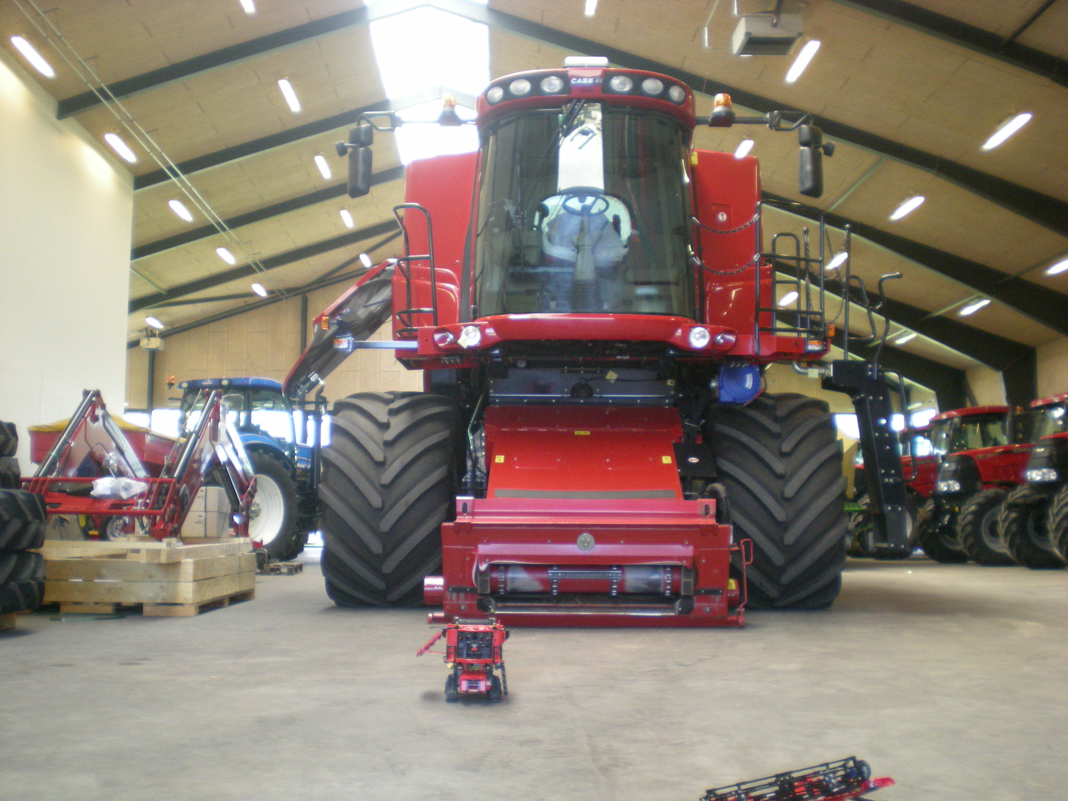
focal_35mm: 38
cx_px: 534
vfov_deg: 37.7
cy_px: 400
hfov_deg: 49.0
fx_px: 1172
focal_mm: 6.3
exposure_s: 1/54.4
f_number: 3.1
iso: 200
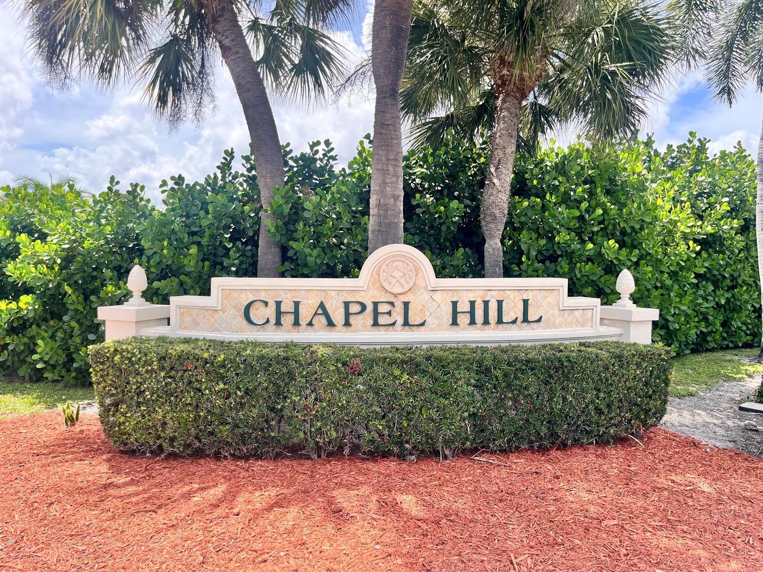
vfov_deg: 53.1
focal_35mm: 26
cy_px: 286
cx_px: 382
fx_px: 573
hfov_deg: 67.3
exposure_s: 1/1776
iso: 50
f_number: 1.6
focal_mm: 5.1
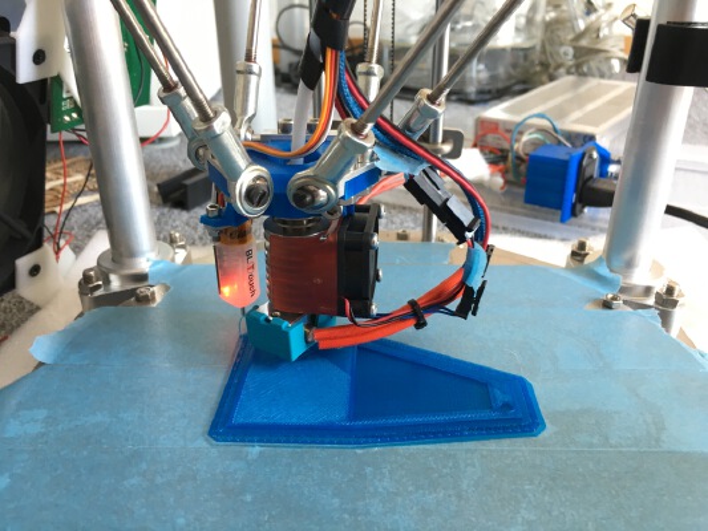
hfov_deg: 61.6
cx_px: 354
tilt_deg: -24.1
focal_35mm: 29
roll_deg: -0.2
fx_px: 593
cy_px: 266
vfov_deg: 48.2
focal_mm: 4.15
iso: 40
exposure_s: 1/33
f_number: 2.2
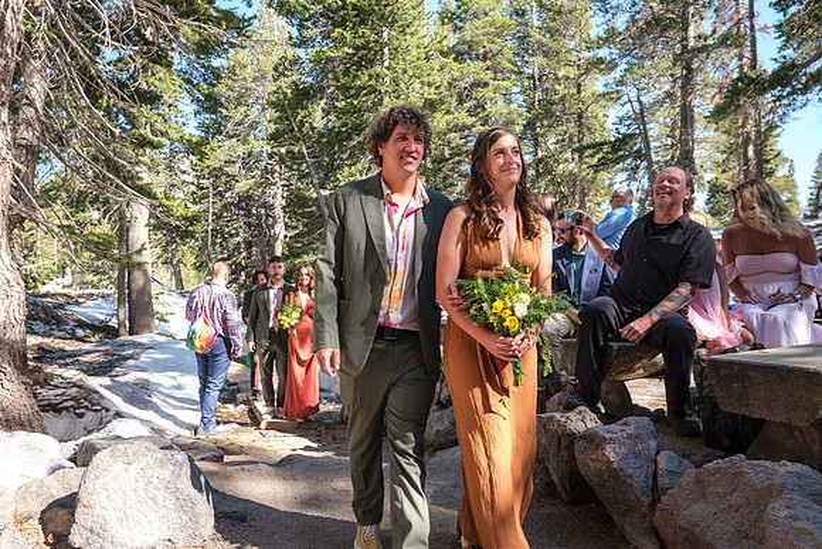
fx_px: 617
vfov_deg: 48.0
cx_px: 411
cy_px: 274
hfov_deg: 67.4
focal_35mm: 27
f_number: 3.6
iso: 250
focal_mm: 18
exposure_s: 1/340
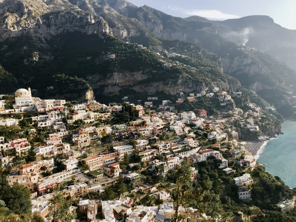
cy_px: 111
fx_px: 239
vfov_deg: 49.7
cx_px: 148
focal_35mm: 28
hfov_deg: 63.4
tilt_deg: -4.7
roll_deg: +1.7
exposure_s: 1/1497
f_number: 1.8
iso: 20
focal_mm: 3.99
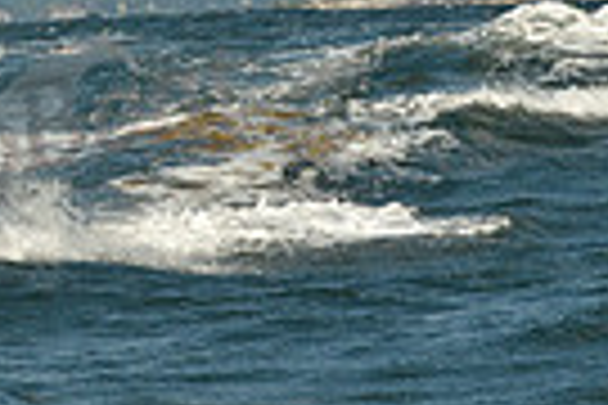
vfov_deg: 3.4
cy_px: -38
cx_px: -495
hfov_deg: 5.0
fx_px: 6890
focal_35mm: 408
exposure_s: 1/1000
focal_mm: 95
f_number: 14
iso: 400
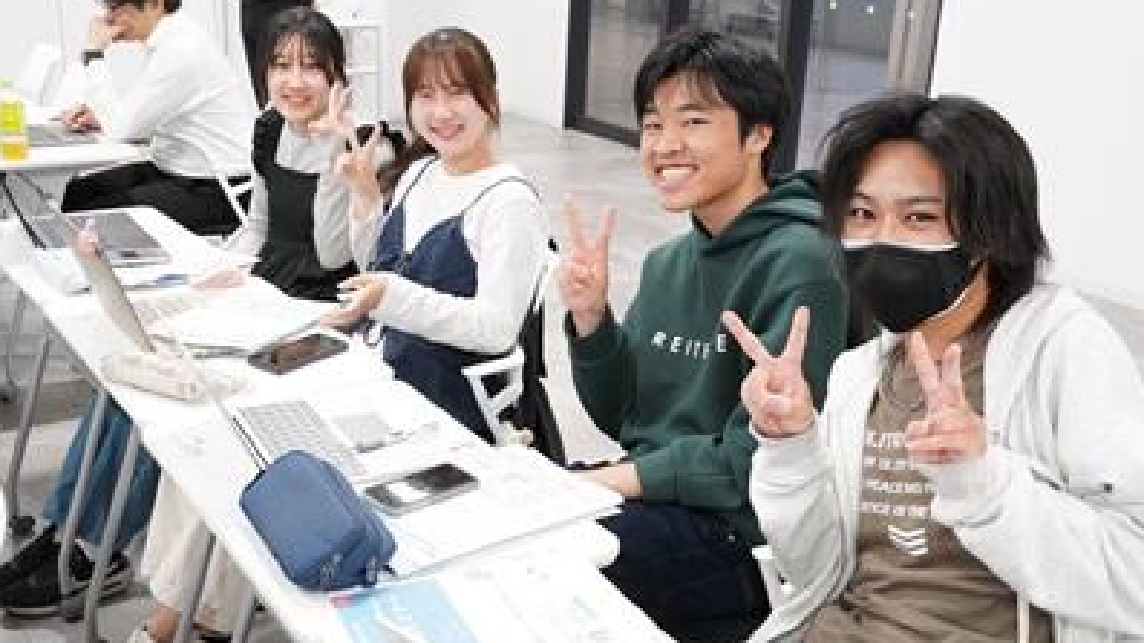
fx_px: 1183
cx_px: 573
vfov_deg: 30.4
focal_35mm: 39
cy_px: 323
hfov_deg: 51.6
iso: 3200
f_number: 10
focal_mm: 37
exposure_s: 1/40
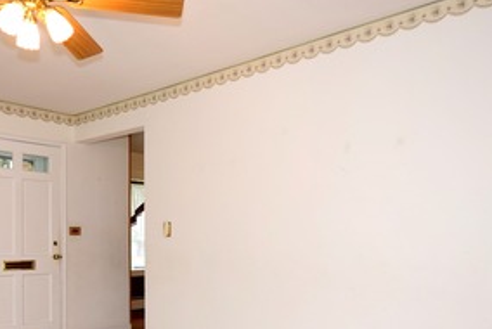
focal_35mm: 37
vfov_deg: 35.0
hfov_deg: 51.5
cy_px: 255
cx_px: 206
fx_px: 508
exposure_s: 1/60
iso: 500
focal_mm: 11
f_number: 6.3
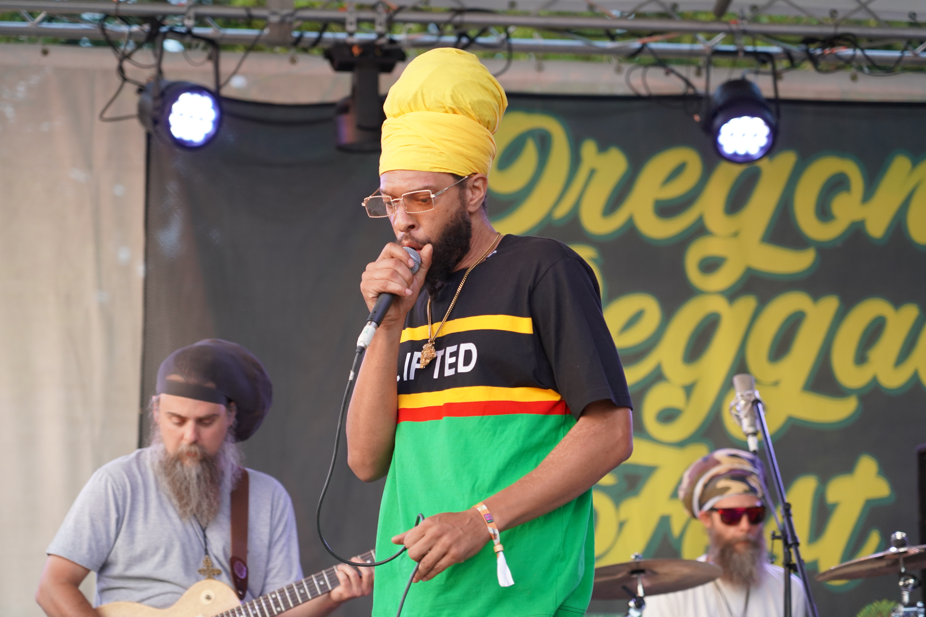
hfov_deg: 19.3
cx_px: 462
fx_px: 2726
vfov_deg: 12.9
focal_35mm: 106
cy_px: 308
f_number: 4
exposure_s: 1/160
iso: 1000
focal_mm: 105
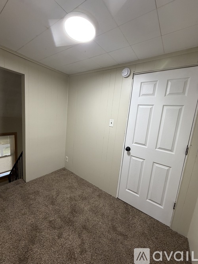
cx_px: 99
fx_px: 107
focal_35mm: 14
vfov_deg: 102.1
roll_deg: -4.9
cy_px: 132
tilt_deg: -8.1
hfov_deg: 85.7
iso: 250
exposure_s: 1/120
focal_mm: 2.22
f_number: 2.2
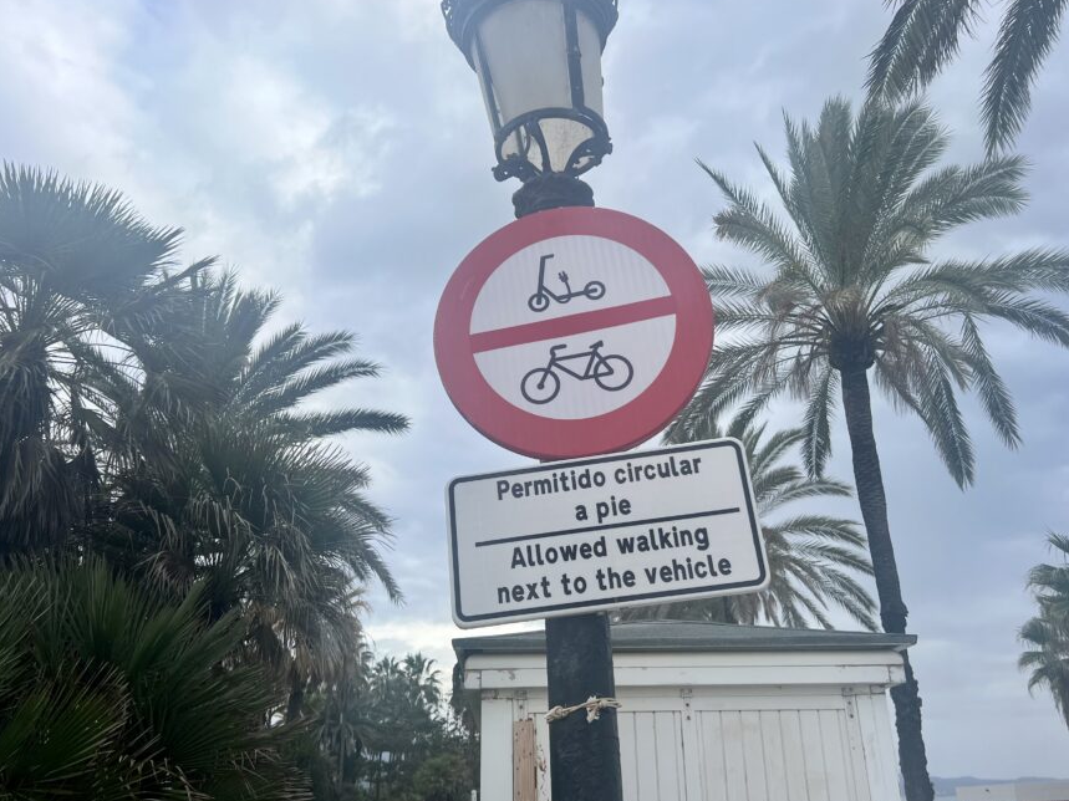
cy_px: 382
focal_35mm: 31
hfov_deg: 58.3
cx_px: 553
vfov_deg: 45.4
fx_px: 957
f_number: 1.5
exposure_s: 1/2008
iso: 50
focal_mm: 5.7
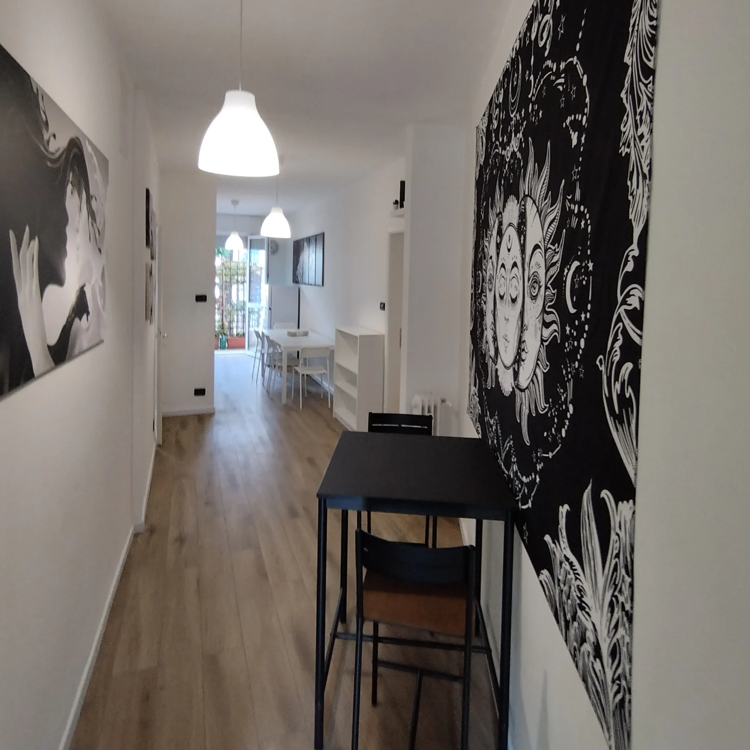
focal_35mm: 20
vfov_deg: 74.0
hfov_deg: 74.8
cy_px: 299
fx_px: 490
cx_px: 365
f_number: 2.2
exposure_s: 1/30
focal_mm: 1.65
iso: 70
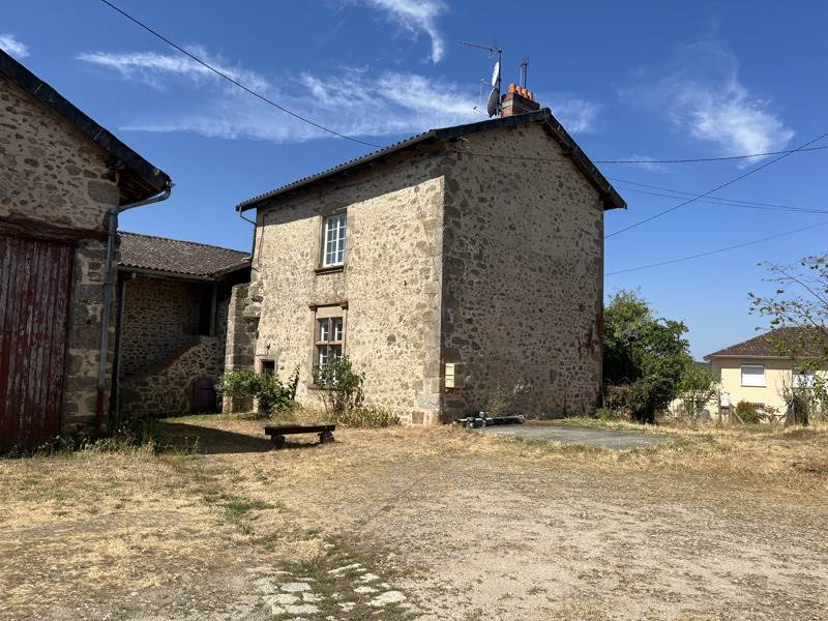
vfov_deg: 53.1
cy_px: 310
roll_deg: -2.0
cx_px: 414
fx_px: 622
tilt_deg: +4.8
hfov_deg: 67.3
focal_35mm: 26
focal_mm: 5.1
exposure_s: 1/4310
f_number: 1.6
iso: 50
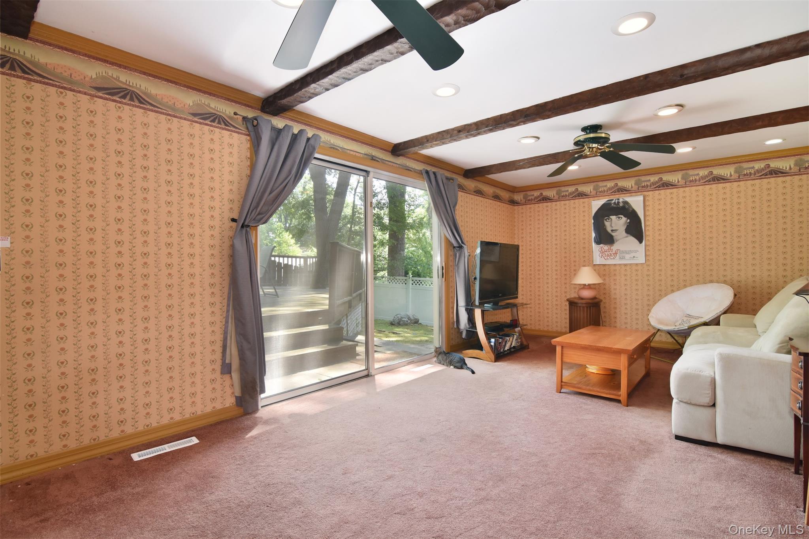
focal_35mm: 16
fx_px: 371
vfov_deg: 72.0
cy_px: 270
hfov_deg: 95.0
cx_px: 404
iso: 640
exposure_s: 1/60
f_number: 8
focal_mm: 11
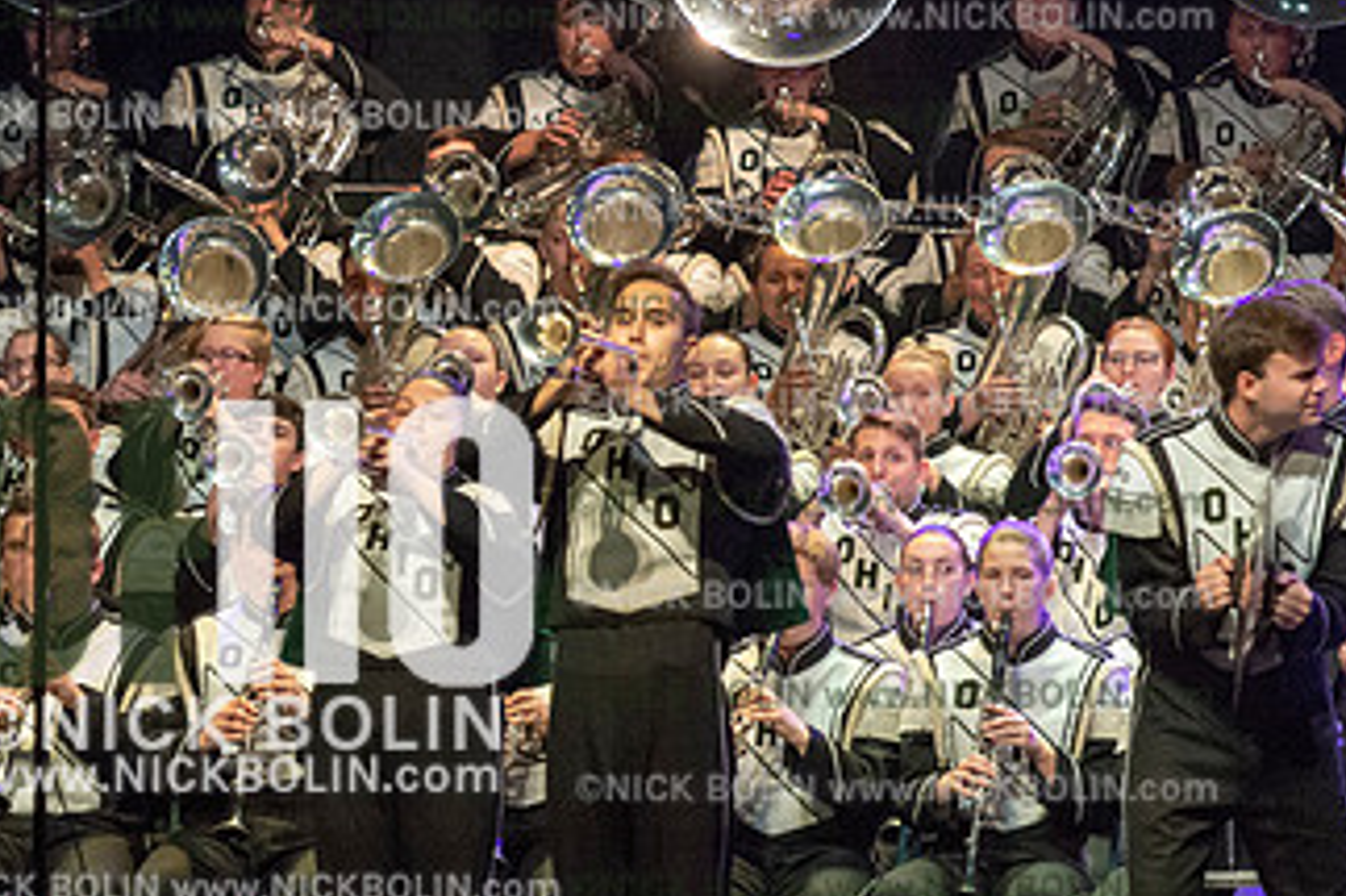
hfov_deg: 5.5
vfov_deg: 3.6
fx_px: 14088
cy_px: 596
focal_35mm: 377
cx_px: 238
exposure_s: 1/400
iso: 8000
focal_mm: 210
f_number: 5.6
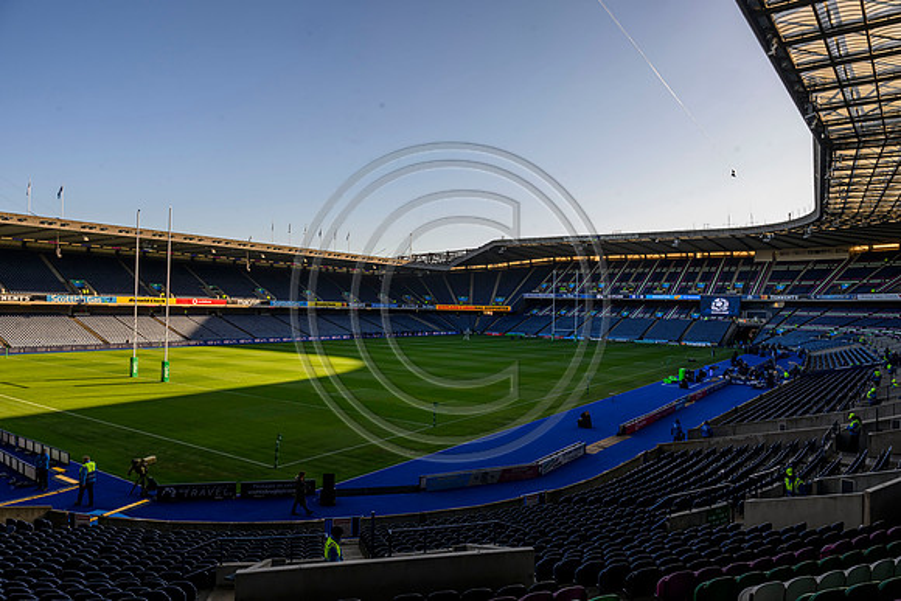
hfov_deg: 73.7
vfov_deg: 53.2
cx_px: 450
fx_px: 601
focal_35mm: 24
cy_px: 300
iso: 500
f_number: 11
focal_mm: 24
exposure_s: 1/200
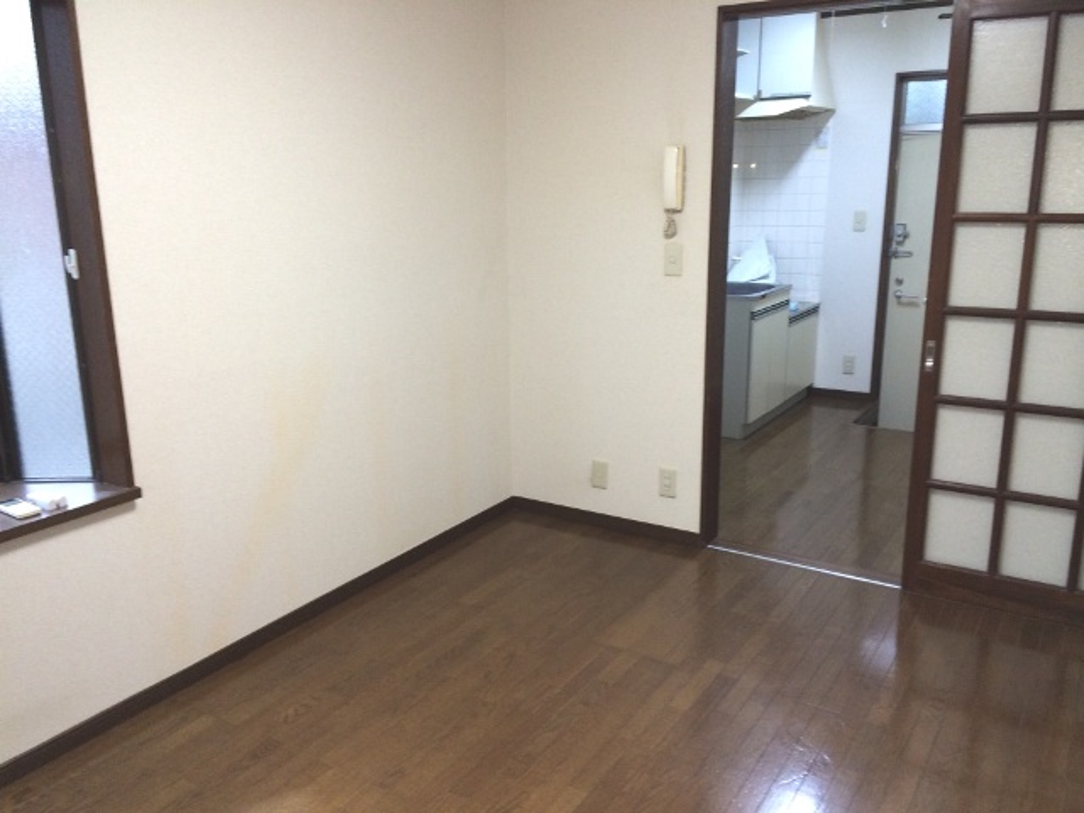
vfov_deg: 46.8
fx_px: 939
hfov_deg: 60.0
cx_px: 542
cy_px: 406
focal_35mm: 30
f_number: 2.2
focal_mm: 4.12
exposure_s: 1/33
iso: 100
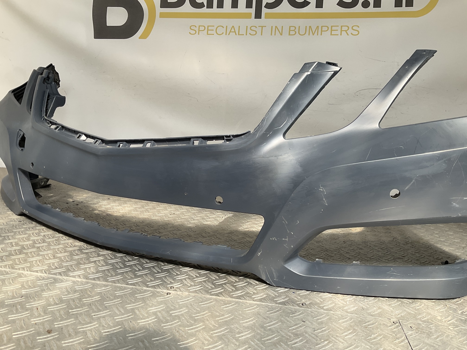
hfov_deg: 61.7
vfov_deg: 48.2
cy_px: 175
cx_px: 234
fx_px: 391
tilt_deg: -9.8
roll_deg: -3.6
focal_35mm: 29
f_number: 1.8
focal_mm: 3
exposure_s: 1/425
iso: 16
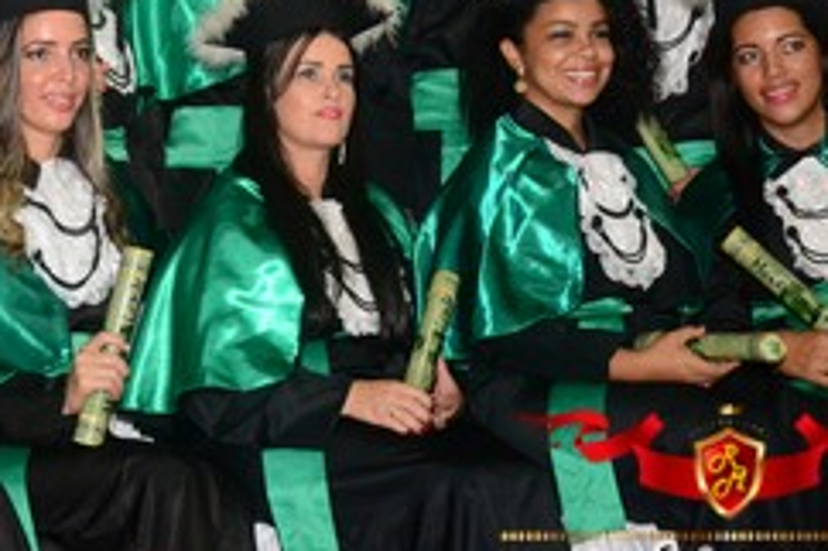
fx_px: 3080
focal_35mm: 134
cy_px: 113
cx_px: 216
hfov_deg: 15.3
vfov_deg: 10.2
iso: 3200
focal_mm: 48
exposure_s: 1/80
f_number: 5.6
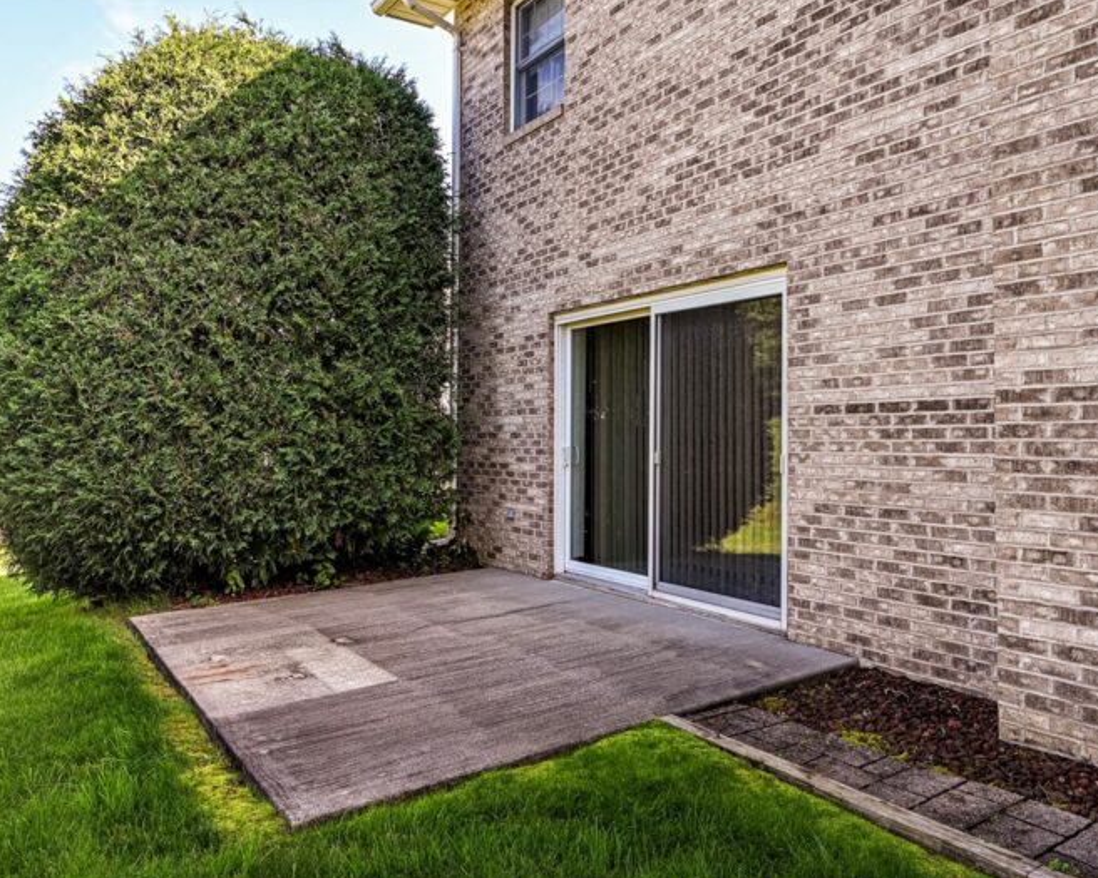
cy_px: 436
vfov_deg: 57.6
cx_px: 534
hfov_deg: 69.0
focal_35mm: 25
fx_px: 799
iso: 100
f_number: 8
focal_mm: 21.5
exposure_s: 1/40
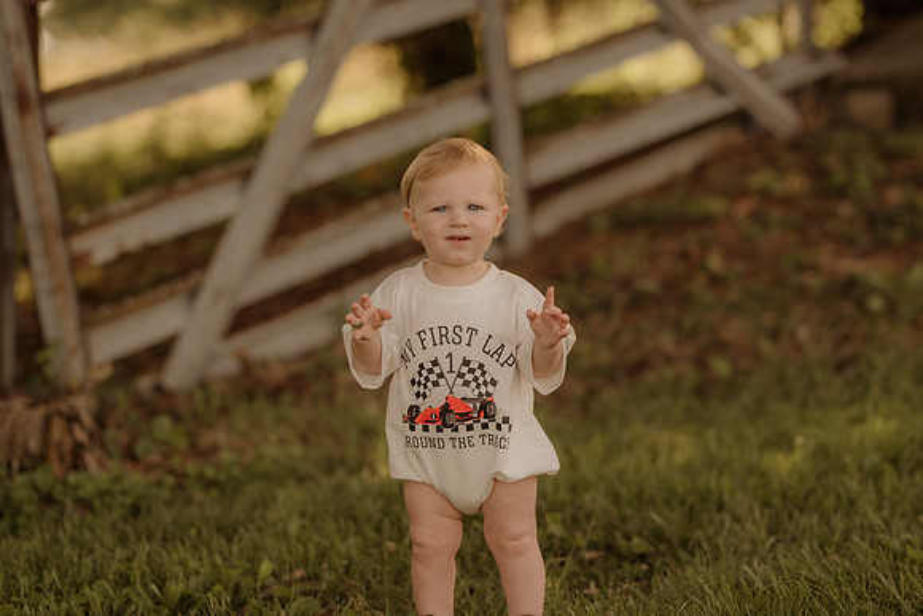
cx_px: 462
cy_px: 308
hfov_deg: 23.9
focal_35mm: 85
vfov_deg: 16.1
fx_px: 2180
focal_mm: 85
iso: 250
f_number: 2
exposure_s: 1/1250
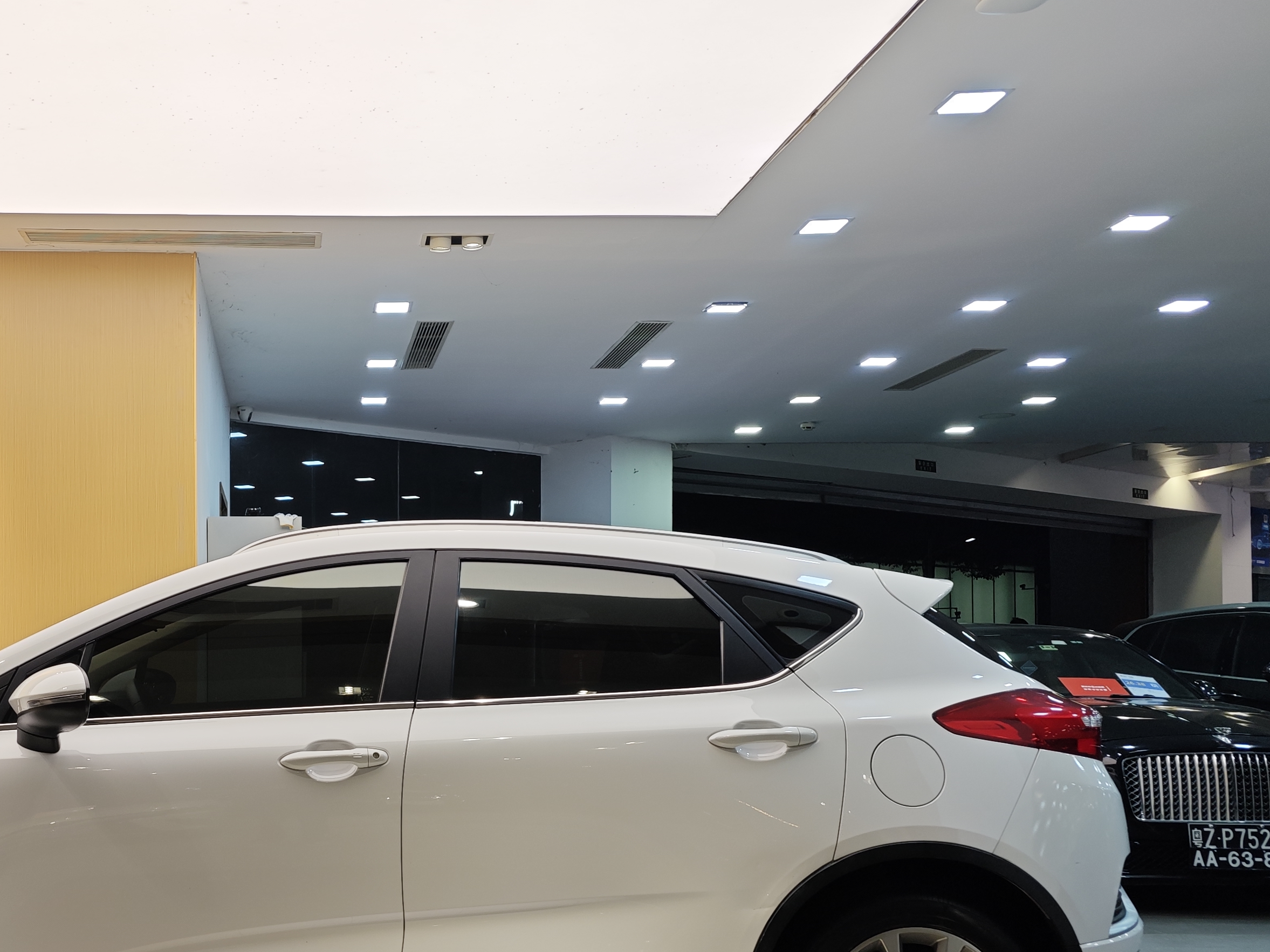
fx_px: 1467
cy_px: 665
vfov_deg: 35.5
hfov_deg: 45.1
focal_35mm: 40
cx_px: 305
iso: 64
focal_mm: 8.7
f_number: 1.9
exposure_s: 1/100
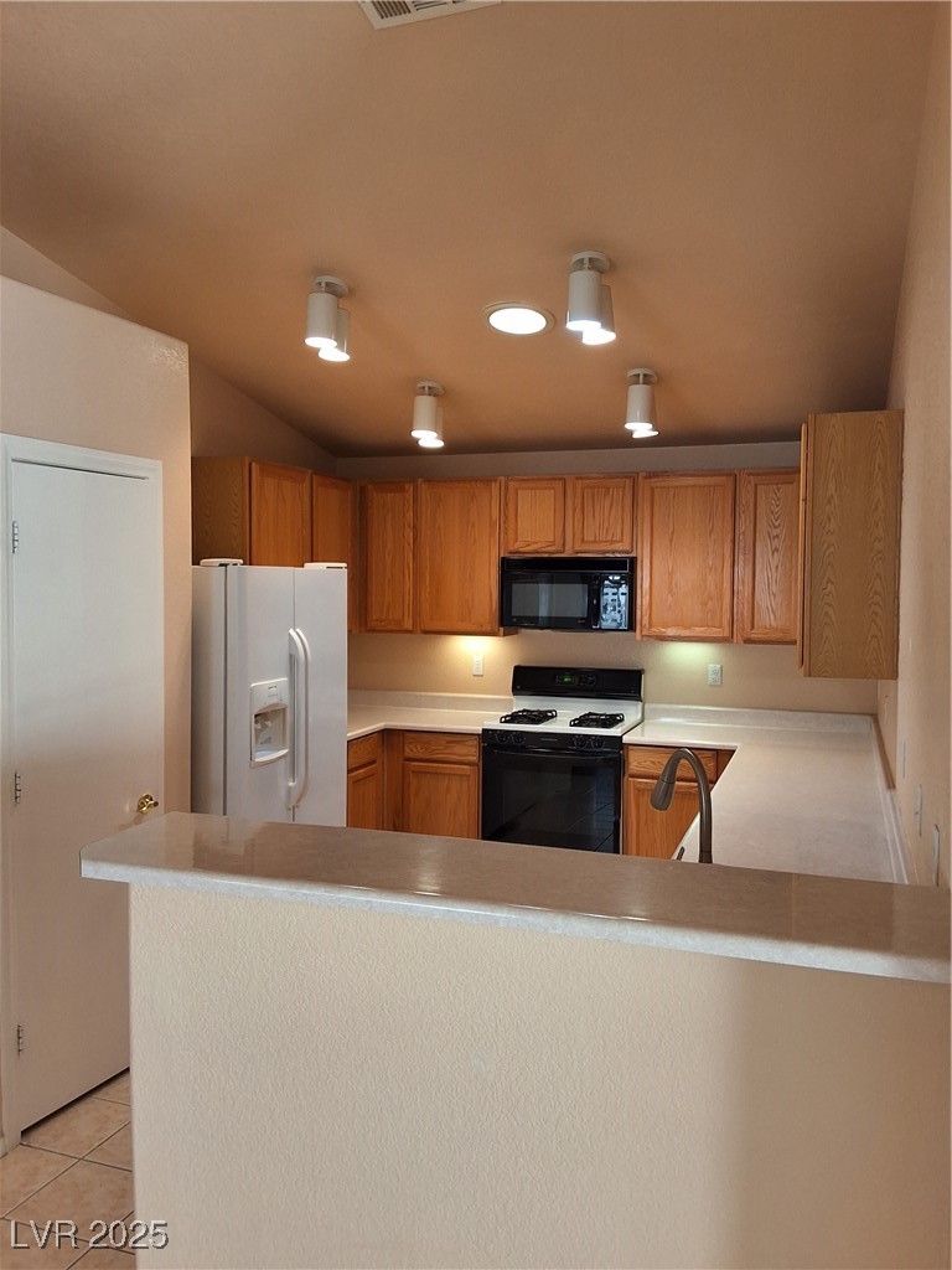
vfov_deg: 63.4
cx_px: 476
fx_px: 1027
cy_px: 635
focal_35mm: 28
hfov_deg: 49.7
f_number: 1.9
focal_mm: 2.91
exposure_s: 1/40
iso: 80
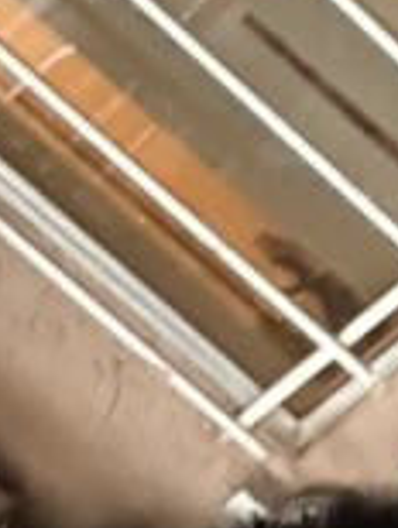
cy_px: 223
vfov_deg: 9.9
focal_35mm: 199
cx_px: 1187
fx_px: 3042
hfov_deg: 6.8
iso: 640
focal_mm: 2.69
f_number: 1.9
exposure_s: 1/24
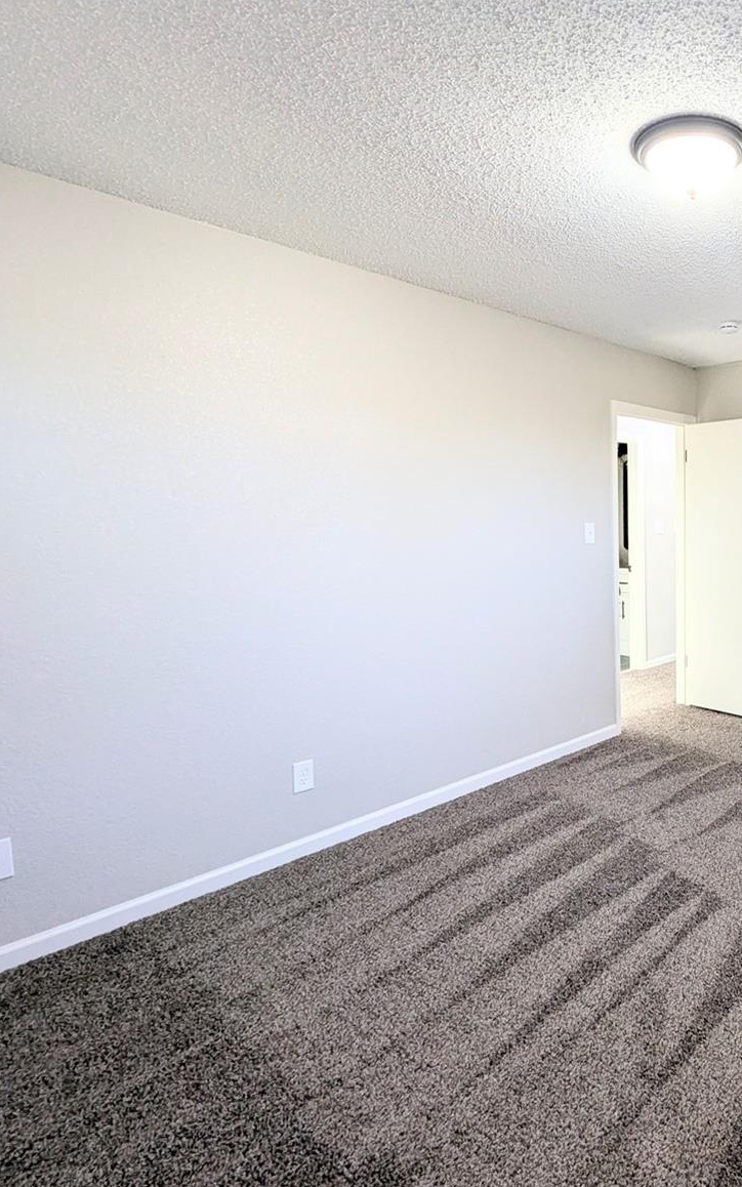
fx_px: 615
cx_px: 666
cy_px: 576
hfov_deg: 54.3
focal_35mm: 19
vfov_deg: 88.0
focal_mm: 1.95
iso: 53
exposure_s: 1/40
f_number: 2.2
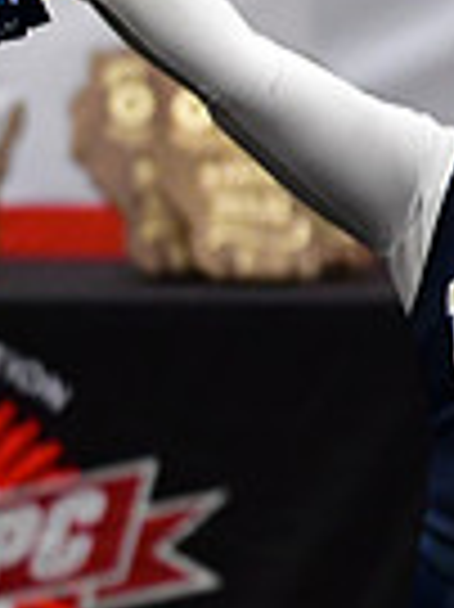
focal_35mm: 1238
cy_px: 444
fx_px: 21683
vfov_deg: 1.6
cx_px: -809
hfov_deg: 1.2
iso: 4000
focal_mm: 200
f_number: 3.5
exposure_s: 1/500
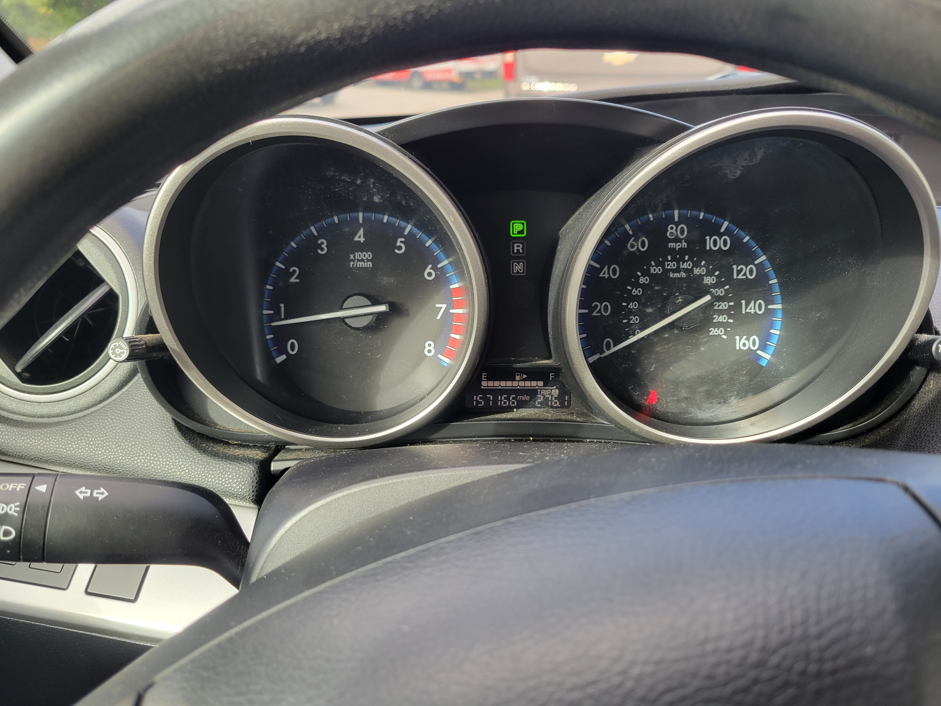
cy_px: 353
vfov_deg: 53.1
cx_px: 470
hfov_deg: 67.3
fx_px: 707
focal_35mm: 26
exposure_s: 1/120
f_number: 1.8
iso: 64
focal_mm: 5.4
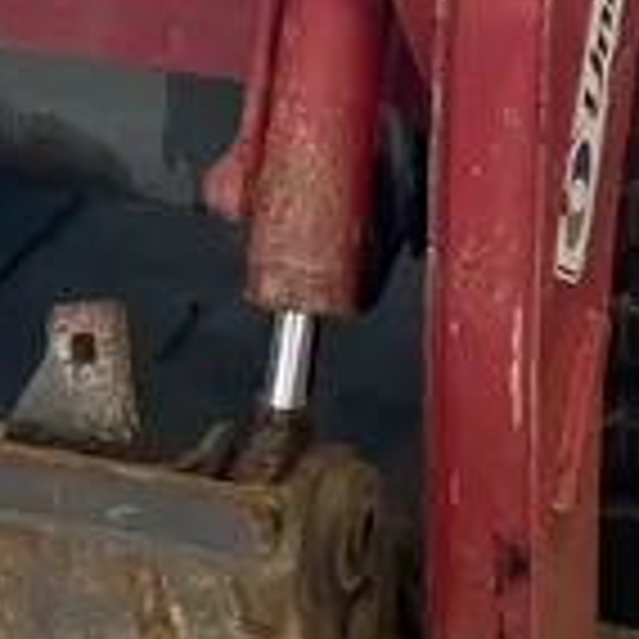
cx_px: 500
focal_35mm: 119
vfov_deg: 12.7
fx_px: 2485
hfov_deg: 14.6
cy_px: -655
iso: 40
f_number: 1.6
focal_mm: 4.2
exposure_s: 1/290
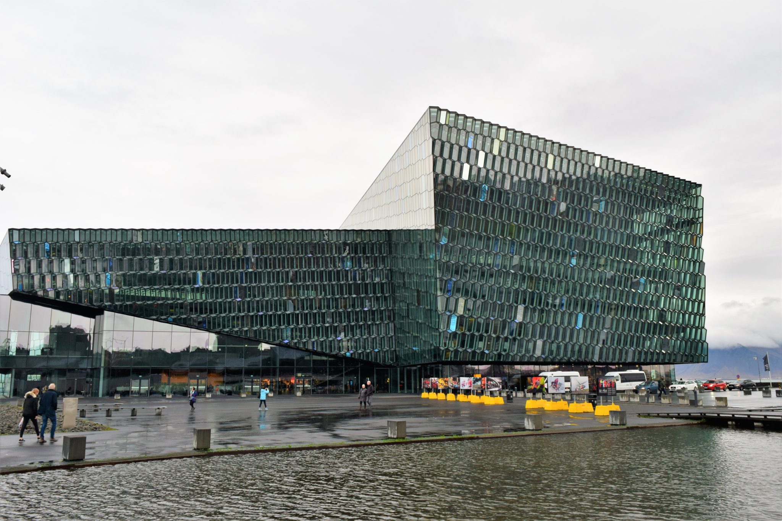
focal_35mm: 30
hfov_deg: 61.9
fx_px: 652
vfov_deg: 43.6
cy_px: 260
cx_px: 391
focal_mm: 20
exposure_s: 1/60
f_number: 8
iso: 400
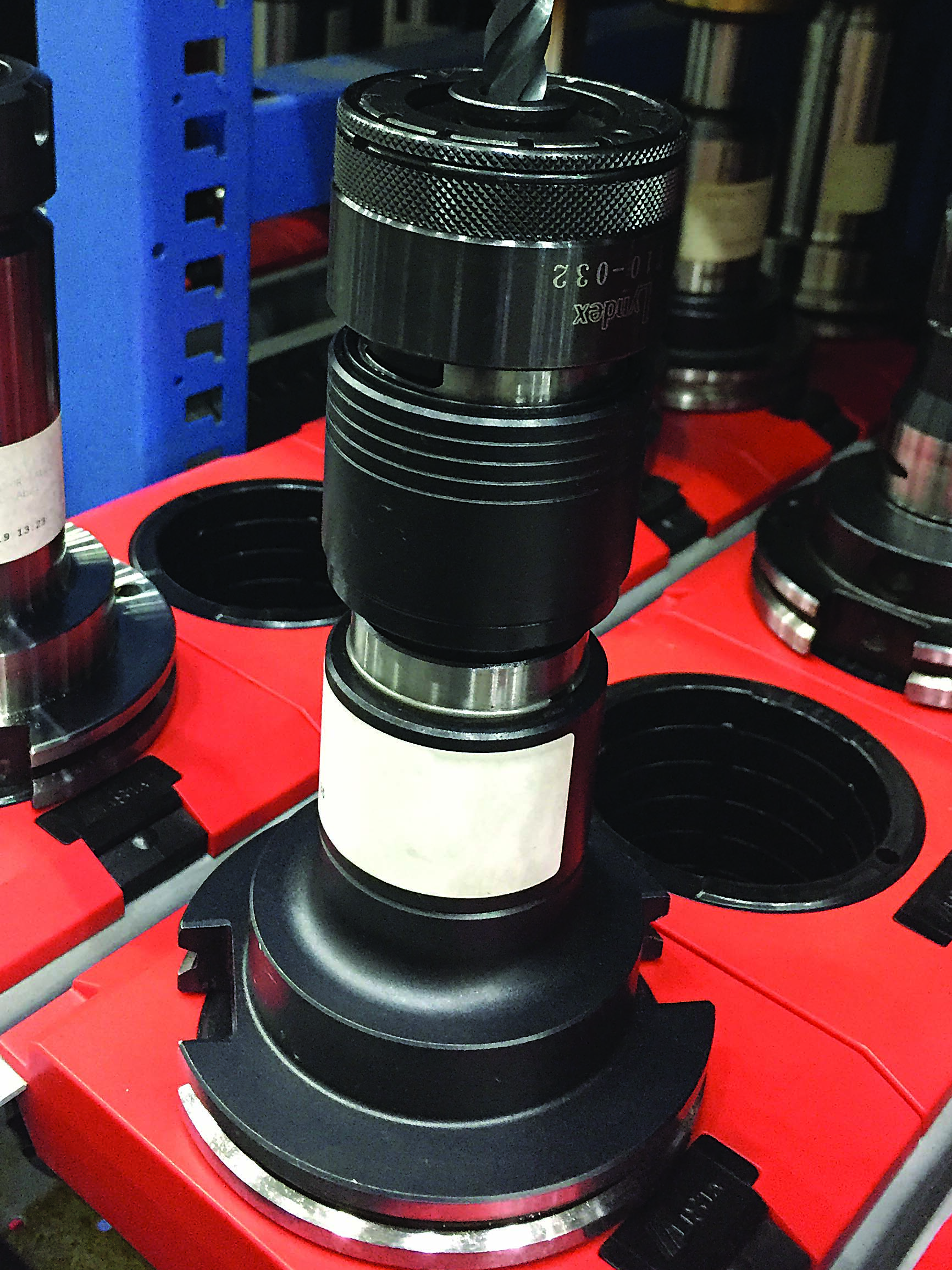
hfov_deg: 35.1
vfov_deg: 44.9
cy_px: 395
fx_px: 1503
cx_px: 427
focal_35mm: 41
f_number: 2.2
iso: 400
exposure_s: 1/15
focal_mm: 4.15
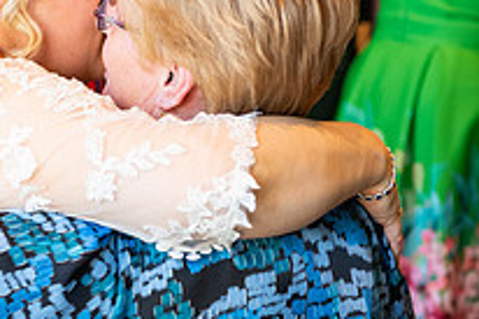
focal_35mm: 141
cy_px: 155
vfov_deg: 9.7
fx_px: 1875
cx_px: -19
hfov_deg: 14.3
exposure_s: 1/160
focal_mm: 50
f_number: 3.5
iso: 800
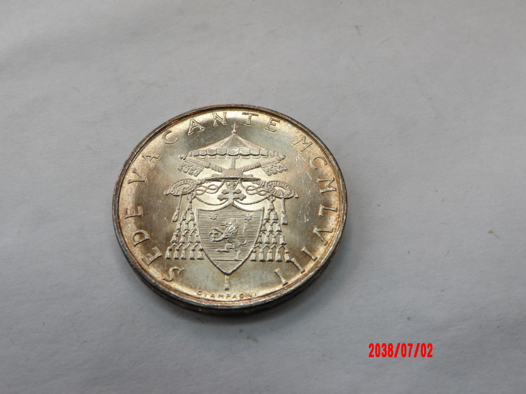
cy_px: 197
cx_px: 263
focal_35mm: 34
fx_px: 517
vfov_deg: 41.8
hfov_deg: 54.0
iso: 100
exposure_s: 1/42
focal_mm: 6.2
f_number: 4.5
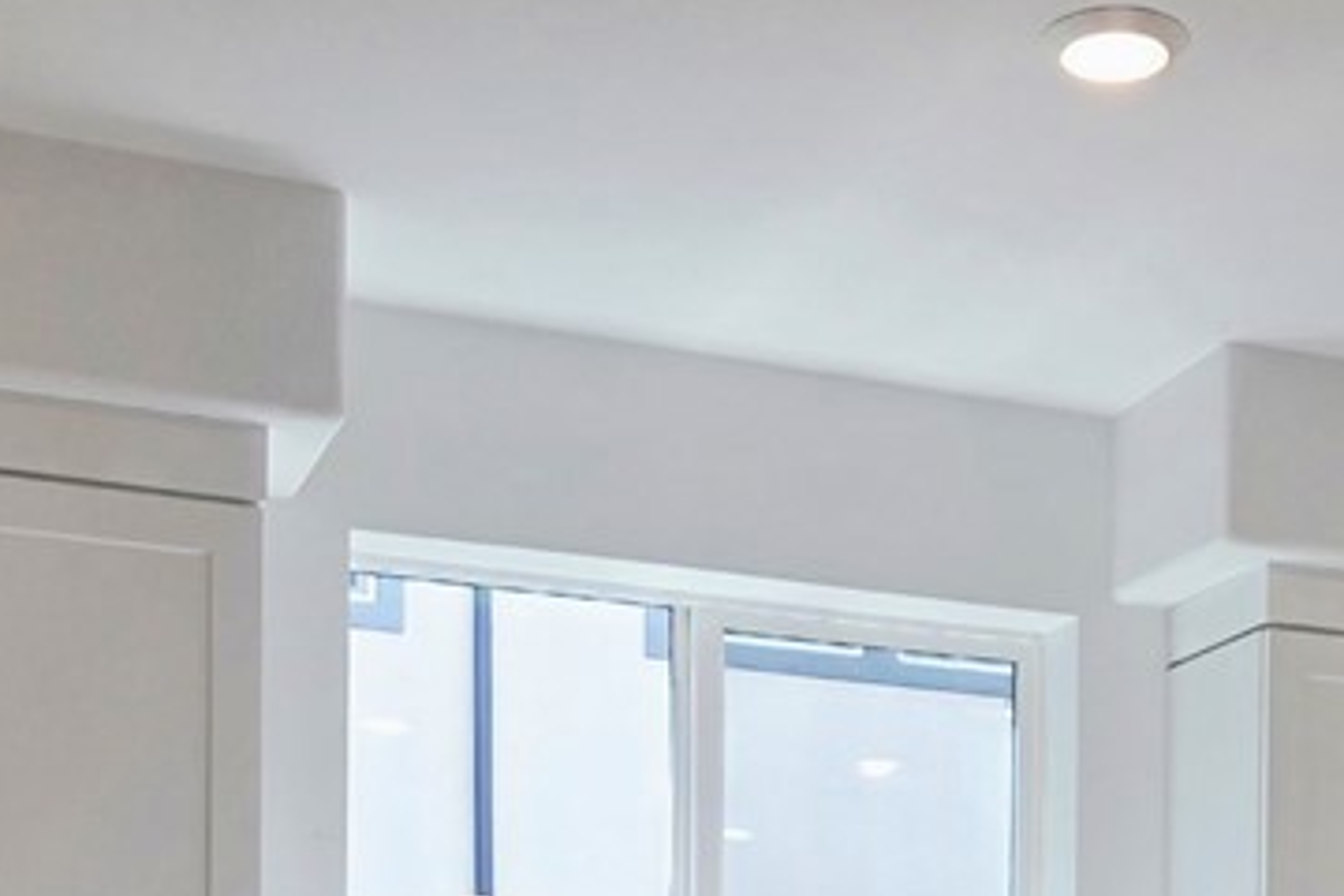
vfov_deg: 17.9
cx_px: 937
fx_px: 2538
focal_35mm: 68
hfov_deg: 29.4
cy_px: 1331
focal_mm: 6.3
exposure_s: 1/120
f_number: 1.7
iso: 20
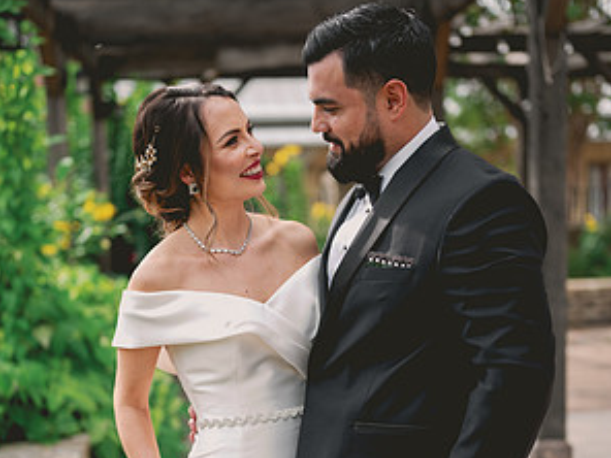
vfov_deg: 20.0
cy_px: 338
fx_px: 1289
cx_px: 304
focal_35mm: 73
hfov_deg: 26.7
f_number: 2
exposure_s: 1/800
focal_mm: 50
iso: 64
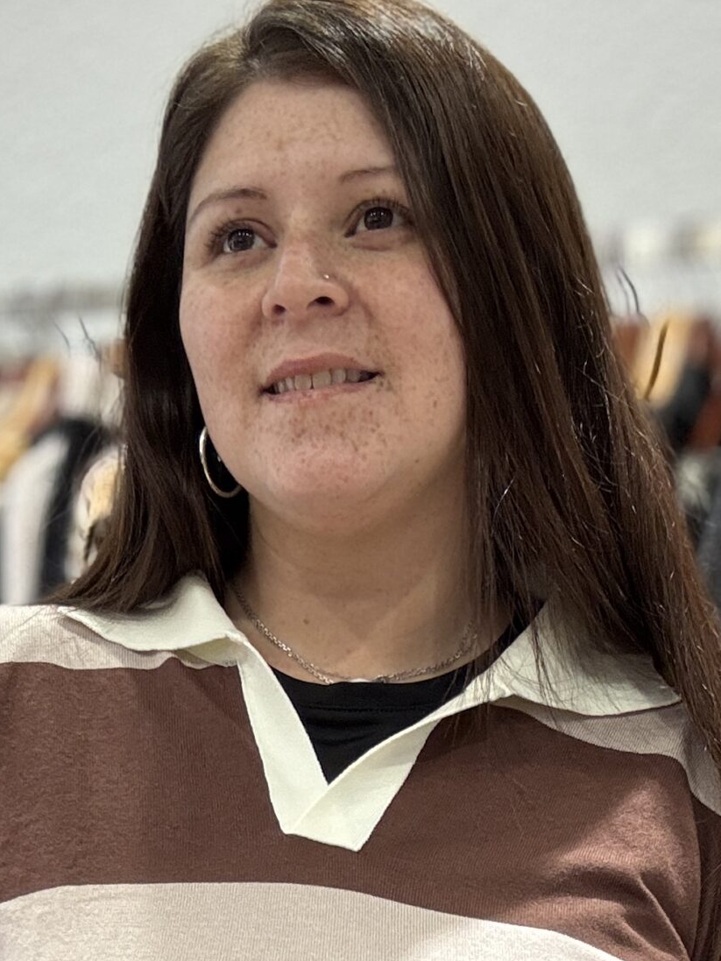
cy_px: 1109
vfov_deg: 25.4
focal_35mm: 70
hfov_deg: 21.0
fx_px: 1944
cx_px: 357
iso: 125
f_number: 1.9
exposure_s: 1/50
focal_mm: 2.69
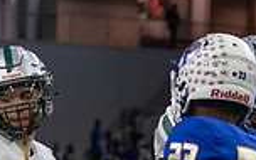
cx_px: 346
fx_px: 2281
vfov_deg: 4.0
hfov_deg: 6.4
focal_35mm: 327
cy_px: 267
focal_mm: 70
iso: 500
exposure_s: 1/320
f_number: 2.8
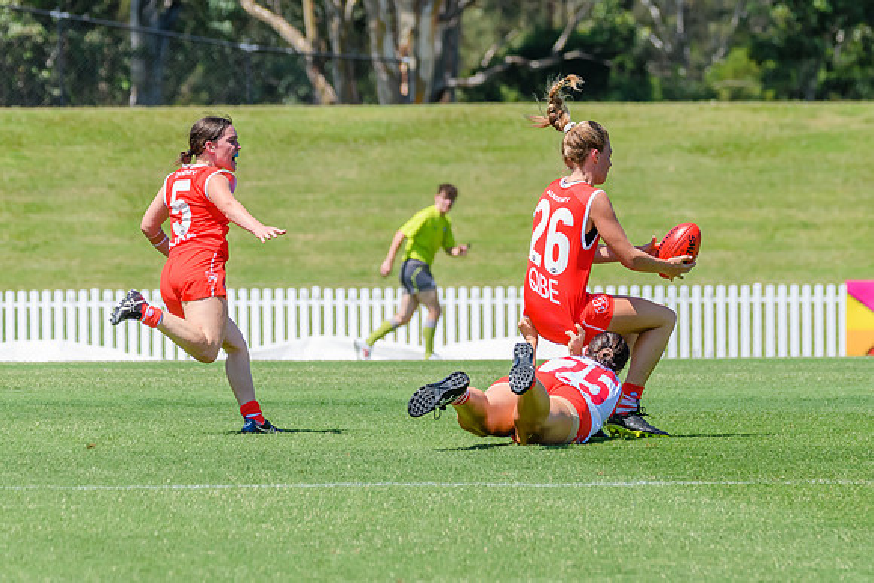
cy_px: 195
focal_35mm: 520
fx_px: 12623
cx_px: 692
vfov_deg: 2.6
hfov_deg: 4.0
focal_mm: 260
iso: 800
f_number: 8
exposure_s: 1/2000
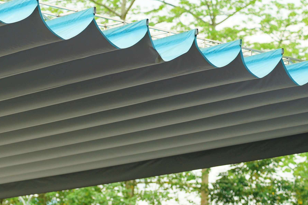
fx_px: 1232
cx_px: -47
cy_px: 318
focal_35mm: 144
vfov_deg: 9.2
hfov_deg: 13.9
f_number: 2.8
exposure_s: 1/160
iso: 100
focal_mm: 43
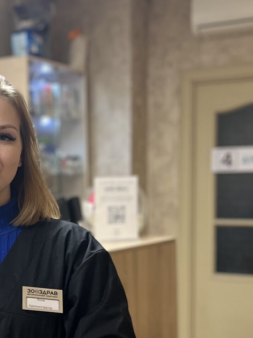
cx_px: -34
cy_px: 222
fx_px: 682
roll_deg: +1.2
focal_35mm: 70
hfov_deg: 20.0
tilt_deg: -2.9
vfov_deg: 27.6
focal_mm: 5.1
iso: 125
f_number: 1.6
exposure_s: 1/50
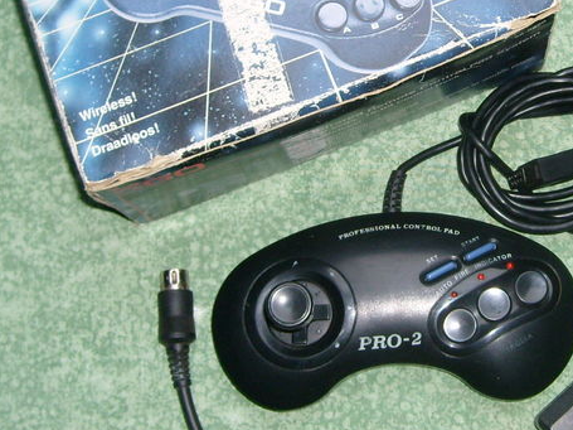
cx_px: 446
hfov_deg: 25.0
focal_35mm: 77
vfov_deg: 19.1
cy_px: 169
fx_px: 1274
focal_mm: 5.8
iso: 100
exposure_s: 1/45
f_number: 2.8
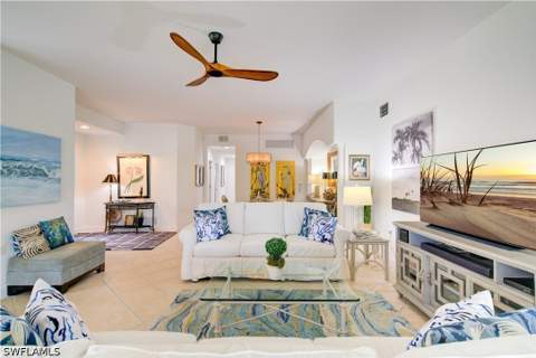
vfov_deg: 73.7
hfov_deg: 96.7
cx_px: 268
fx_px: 238
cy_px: 179
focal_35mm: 16
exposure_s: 1/6
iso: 640
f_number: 8
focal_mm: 16
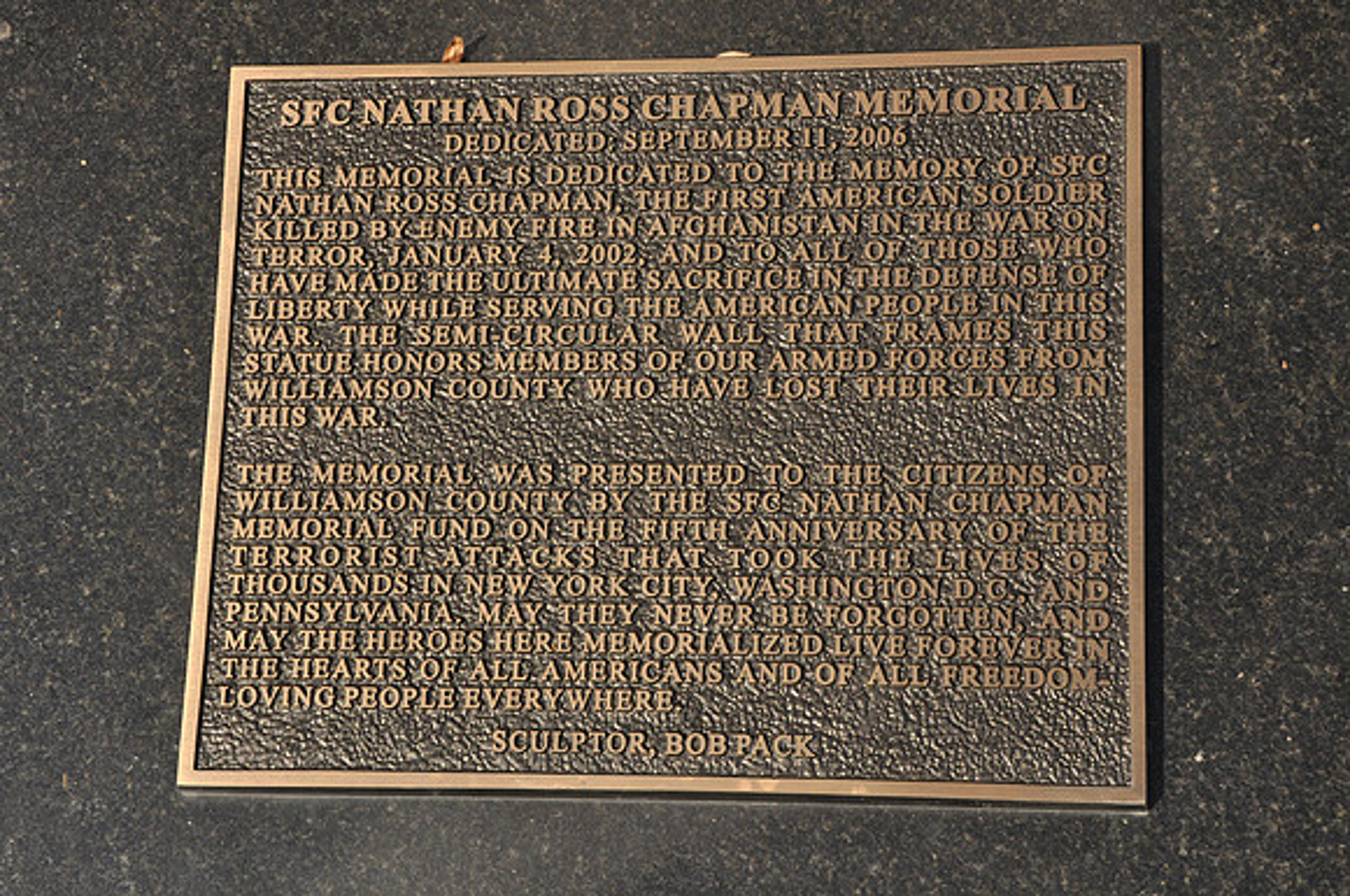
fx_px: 2528
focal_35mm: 68
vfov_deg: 20.1
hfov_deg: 29.9
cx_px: 675
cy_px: 448
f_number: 10
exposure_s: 1/400
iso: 400
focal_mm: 45
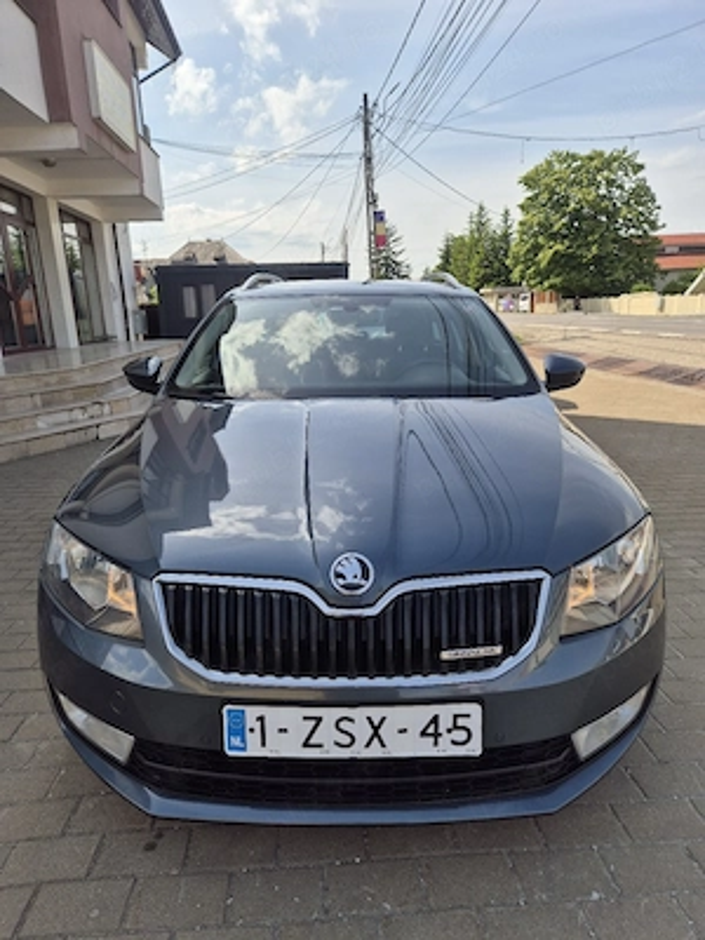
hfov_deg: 58.9
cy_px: 470
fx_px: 625
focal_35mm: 23
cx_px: 352
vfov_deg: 73.9
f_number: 1.8
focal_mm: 5.4
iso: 25
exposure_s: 1/1667
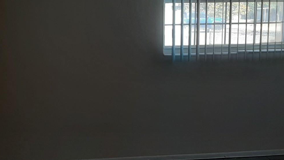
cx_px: 109
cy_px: 65
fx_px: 346
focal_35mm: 46
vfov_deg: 25.9
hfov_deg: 44.3
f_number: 1.7
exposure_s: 1/109
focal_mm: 3.93
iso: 40
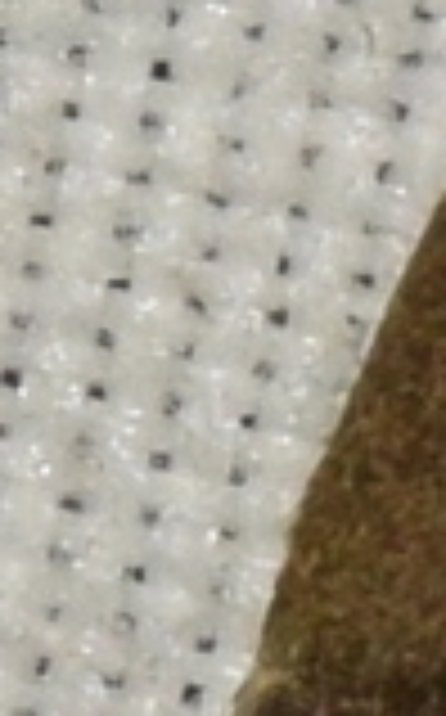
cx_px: 1268
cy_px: -90
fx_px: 25176
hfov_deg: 1.0
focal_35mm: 1291
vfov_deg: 1.6
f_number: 14
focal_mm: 140
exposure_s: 1/160
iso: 500
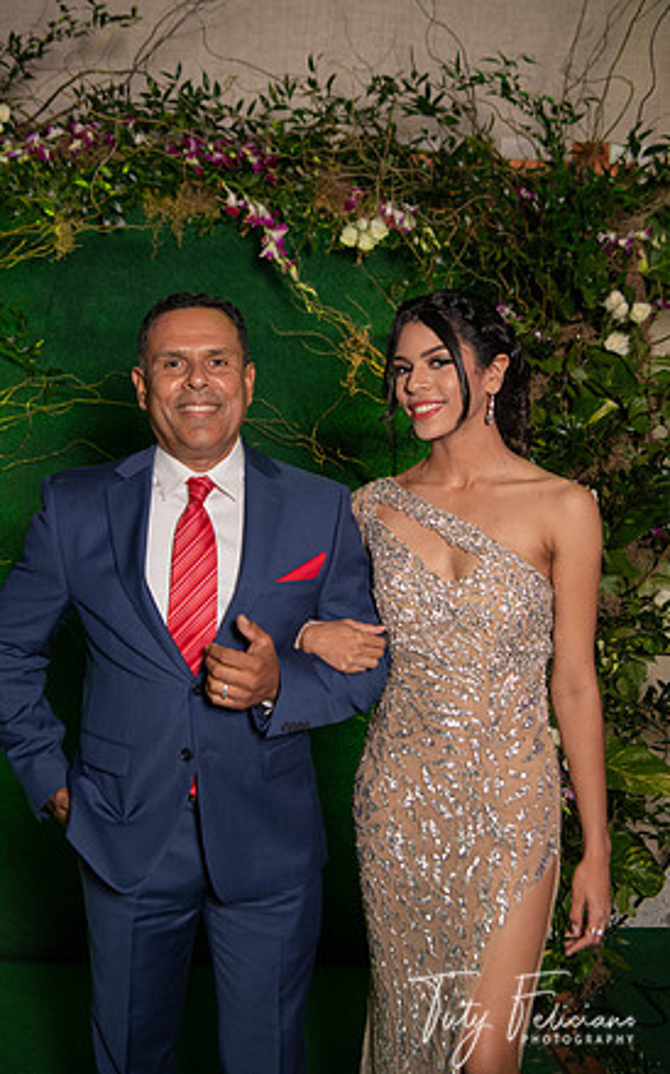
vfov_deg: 43.5
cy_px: 546
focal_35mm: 46
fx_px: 1345
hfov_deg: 28.0
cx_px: 306
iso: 800
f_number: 4.5
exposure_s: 1/50
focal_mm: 44
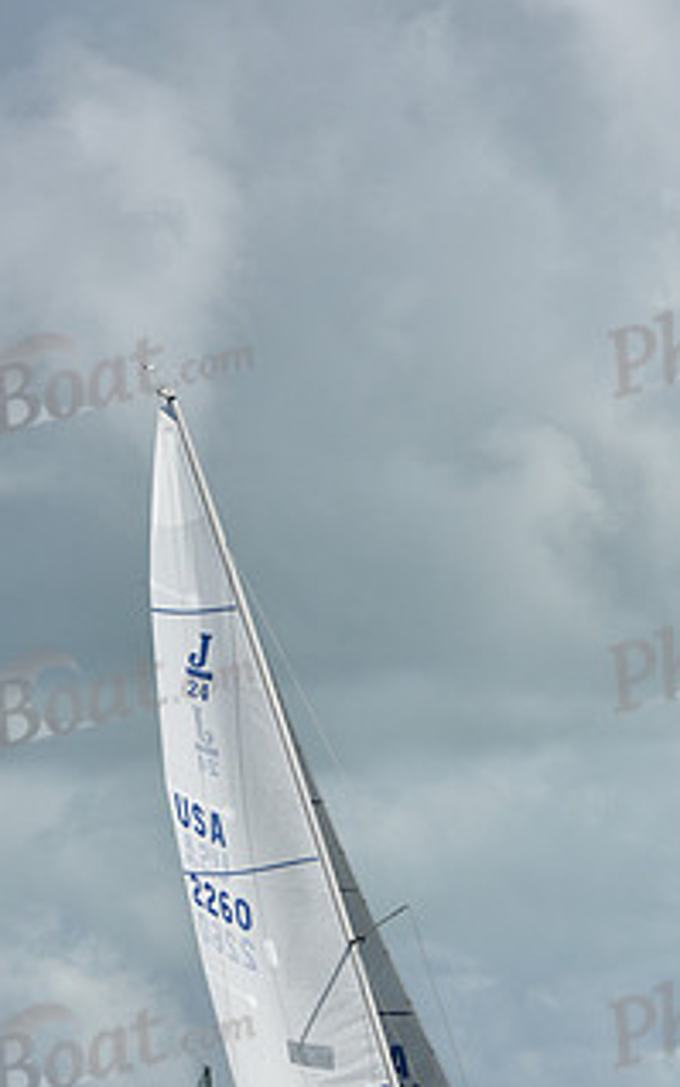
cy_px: 851
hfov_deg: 5.2
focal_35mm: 251
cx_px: 432
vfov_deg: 8.3
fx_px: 7436
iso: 250
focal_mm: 135
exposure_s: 1/1600
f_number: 10
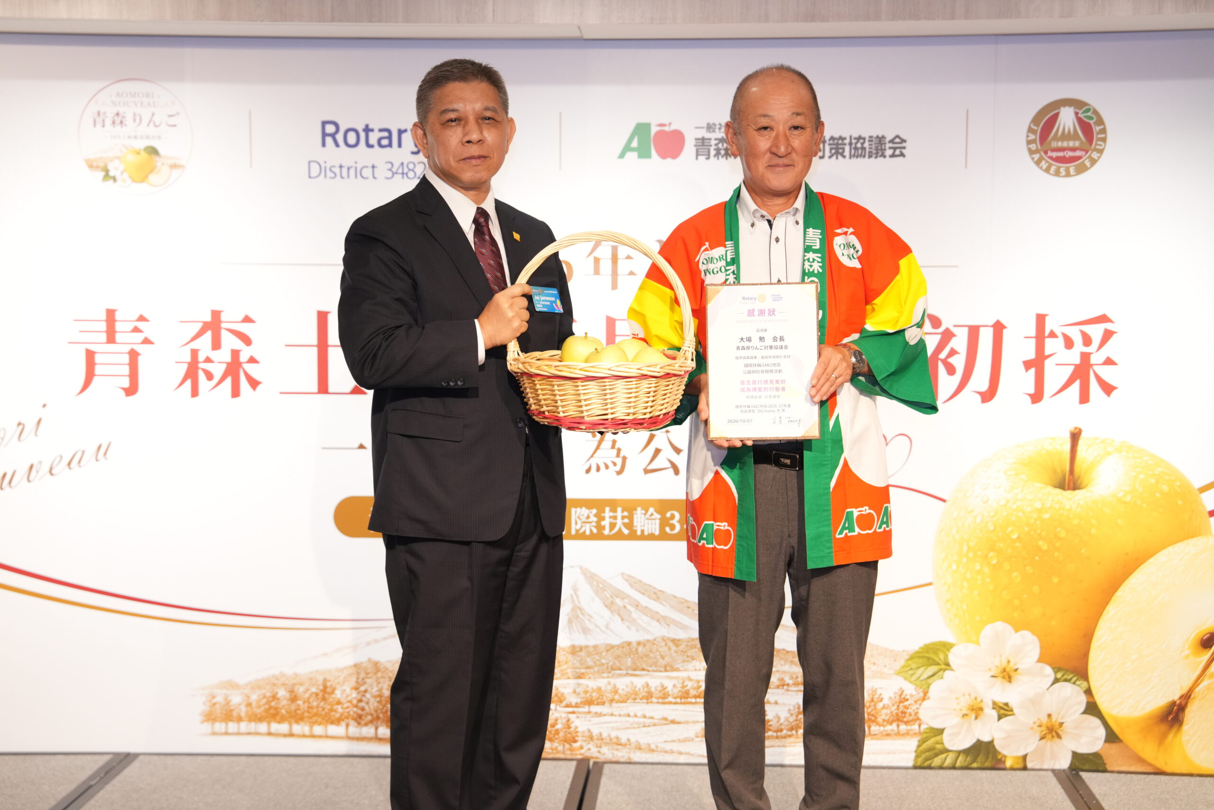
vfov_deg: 23.4
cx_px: 607
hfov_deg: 34.5
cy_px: 405
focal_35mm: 58
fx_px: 1956
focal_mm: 58
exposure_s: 1/100
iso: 1600
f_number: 2.8
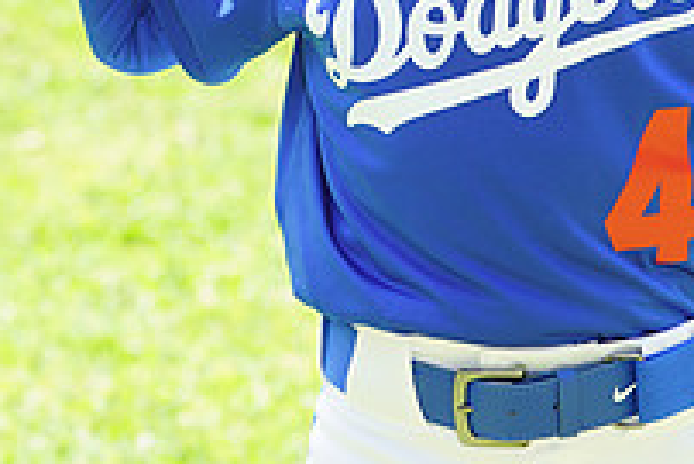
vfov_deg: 3.1
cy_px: -189
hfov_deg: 4.6
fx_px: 8623
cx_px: 299
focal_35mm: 447
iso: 200
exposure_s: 1/200
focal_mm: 156
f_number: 6.3
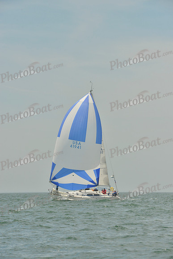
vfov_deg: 14.2
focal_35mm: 145
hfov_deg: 9.5
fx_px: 1045
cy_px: 130
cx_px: 86
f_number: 13
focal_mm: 145
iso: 560
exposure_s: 1/1600
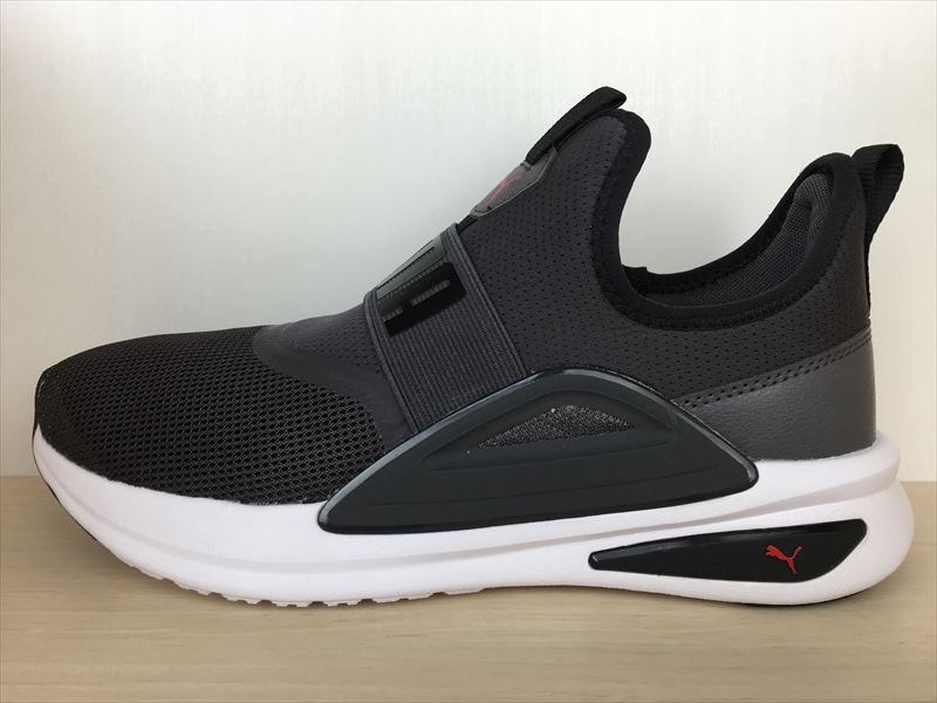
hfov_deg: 61.7
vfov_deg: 48.2
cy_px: 352
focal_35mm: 29
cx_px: 468
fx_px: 785
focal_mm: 4.15
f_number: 2.2
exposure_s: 1/120
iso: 32
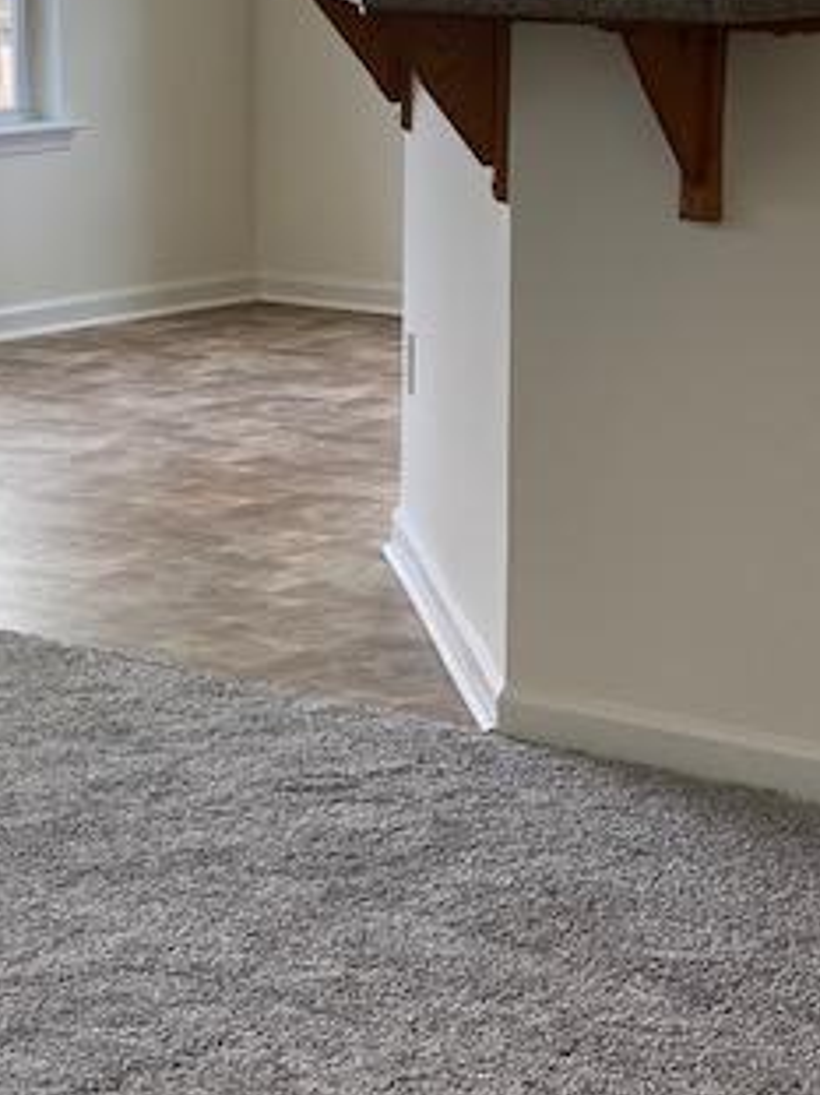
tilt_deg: -9.6
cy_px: 507
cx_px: 42
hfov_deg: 13.7
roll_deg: +0.4
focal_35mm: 107
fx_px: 3382
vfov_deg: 18.4
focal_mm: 6
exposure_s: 1/120
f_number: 2
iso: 100
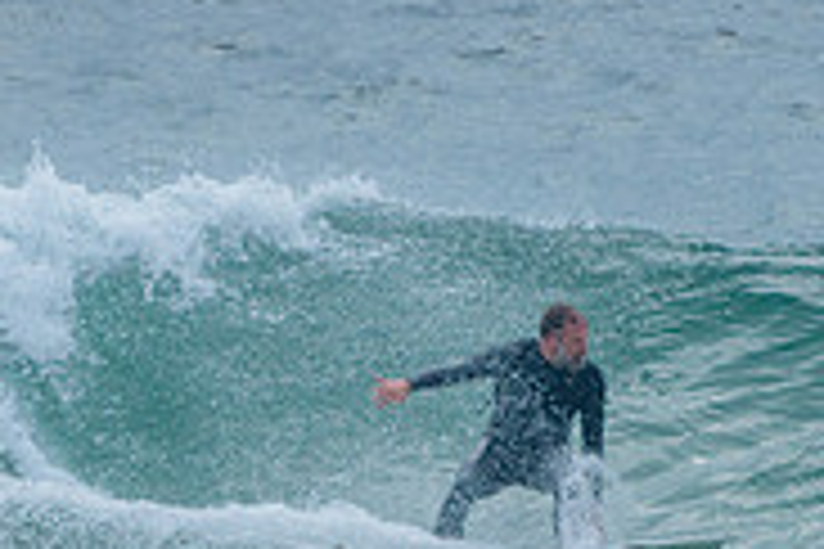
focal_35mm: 1552
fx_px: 35521
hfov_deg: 1.3
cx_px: 503
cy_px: 435
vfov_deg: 0.9
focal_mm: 400
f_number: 8
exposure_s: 1/1600
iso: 500
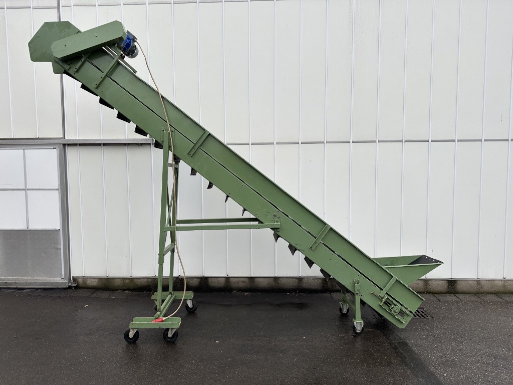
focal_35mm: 24
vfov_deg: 56.8
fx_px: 356
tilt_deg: -3.6
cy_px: 192
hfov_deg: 71.6
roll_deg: +1.5
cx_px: 256
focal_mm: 6.86
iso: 64
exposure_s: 1/242
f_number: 1.78
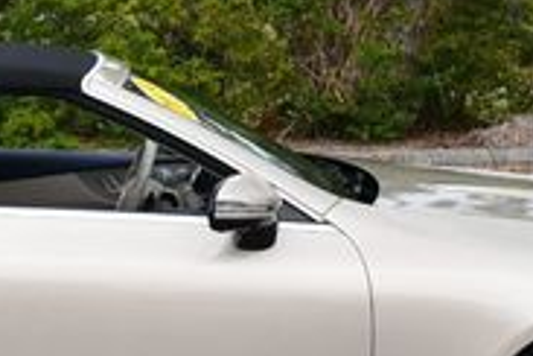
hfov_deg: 14.5
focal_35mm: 140
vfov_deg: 9.8
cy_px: 96
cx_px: 32
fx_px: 2073
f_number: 8
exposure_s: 1/250
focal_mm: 20
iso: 140
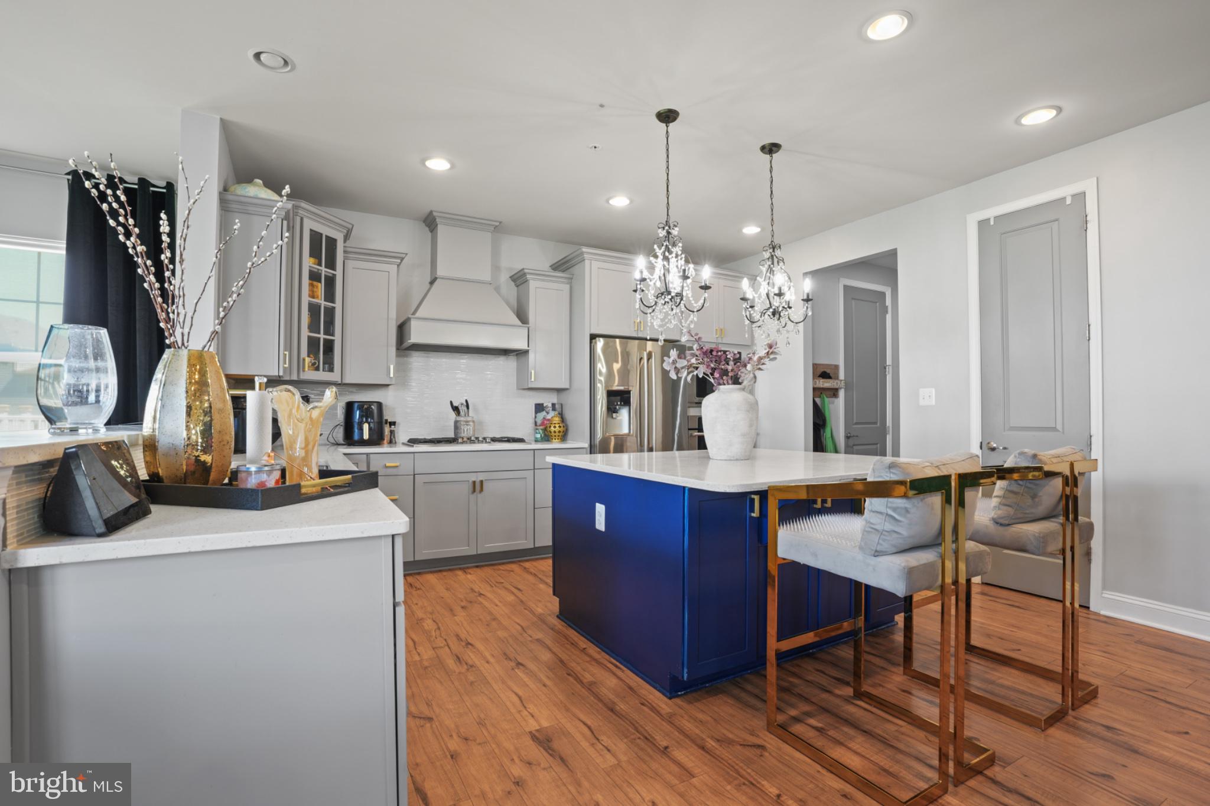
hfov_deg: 96.7
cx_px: 605
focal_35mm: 16
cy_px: 403
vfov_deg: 73.7
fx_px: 538
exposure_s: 1.3
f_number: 8
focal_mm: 16
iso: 100
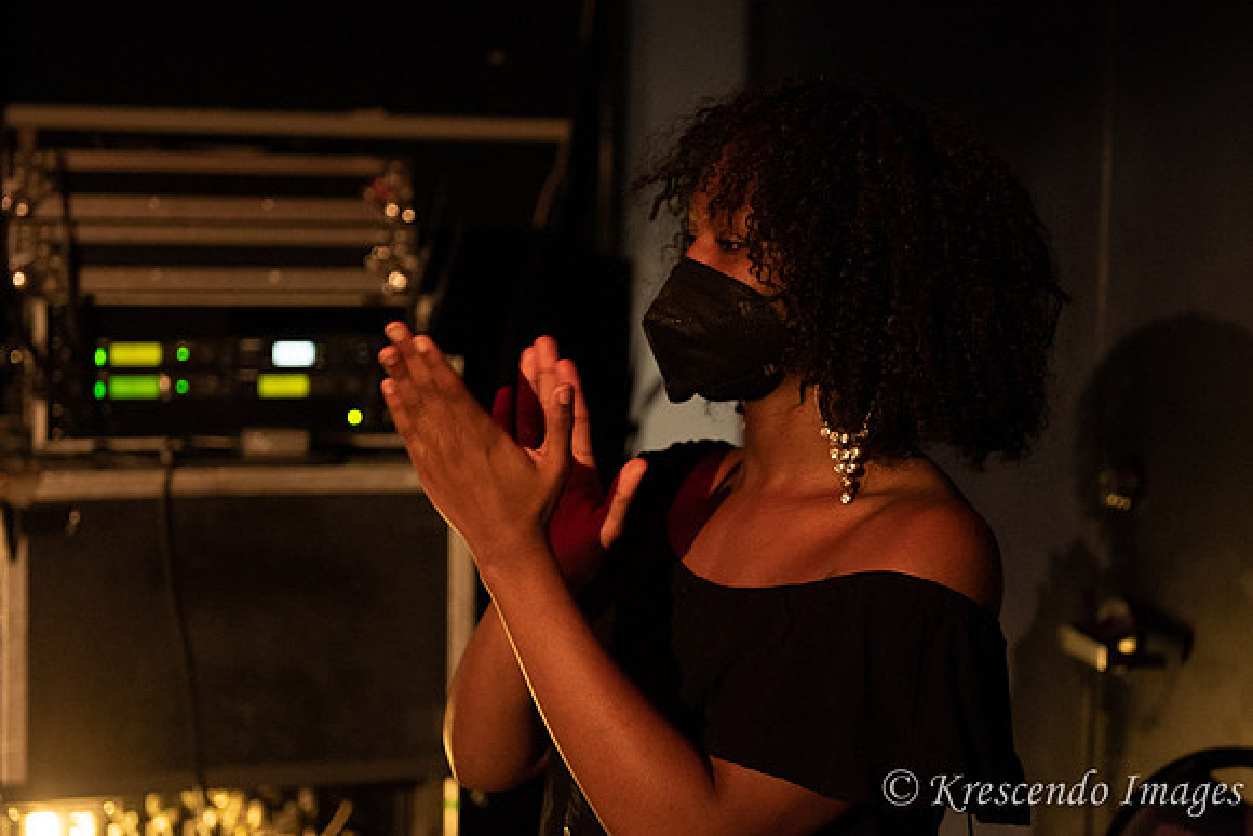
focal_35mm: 71
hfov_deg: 28.5
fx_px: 2460
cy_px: 388
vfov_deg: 19.3
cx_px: 714
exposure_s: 1/200
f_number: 4
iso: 3200
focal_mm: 62
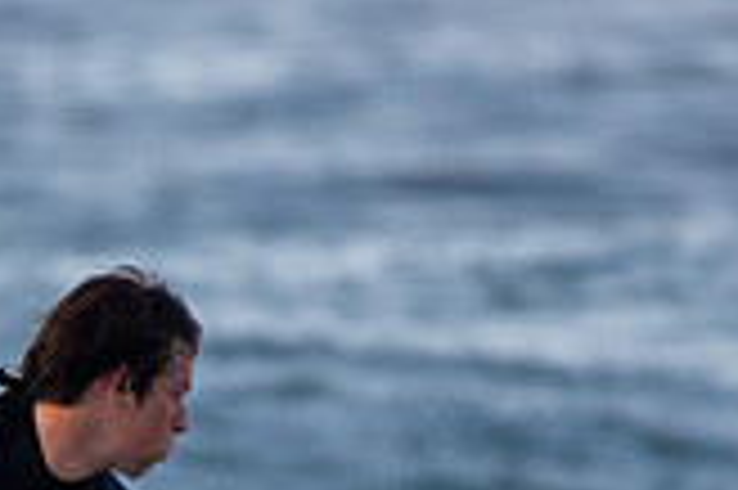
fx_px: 54331
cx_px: -4
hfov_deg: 0.8
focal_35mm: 2653
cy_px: 757
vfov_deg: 0.5
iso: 640
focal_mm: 500
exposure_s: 1/500
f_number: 5.6
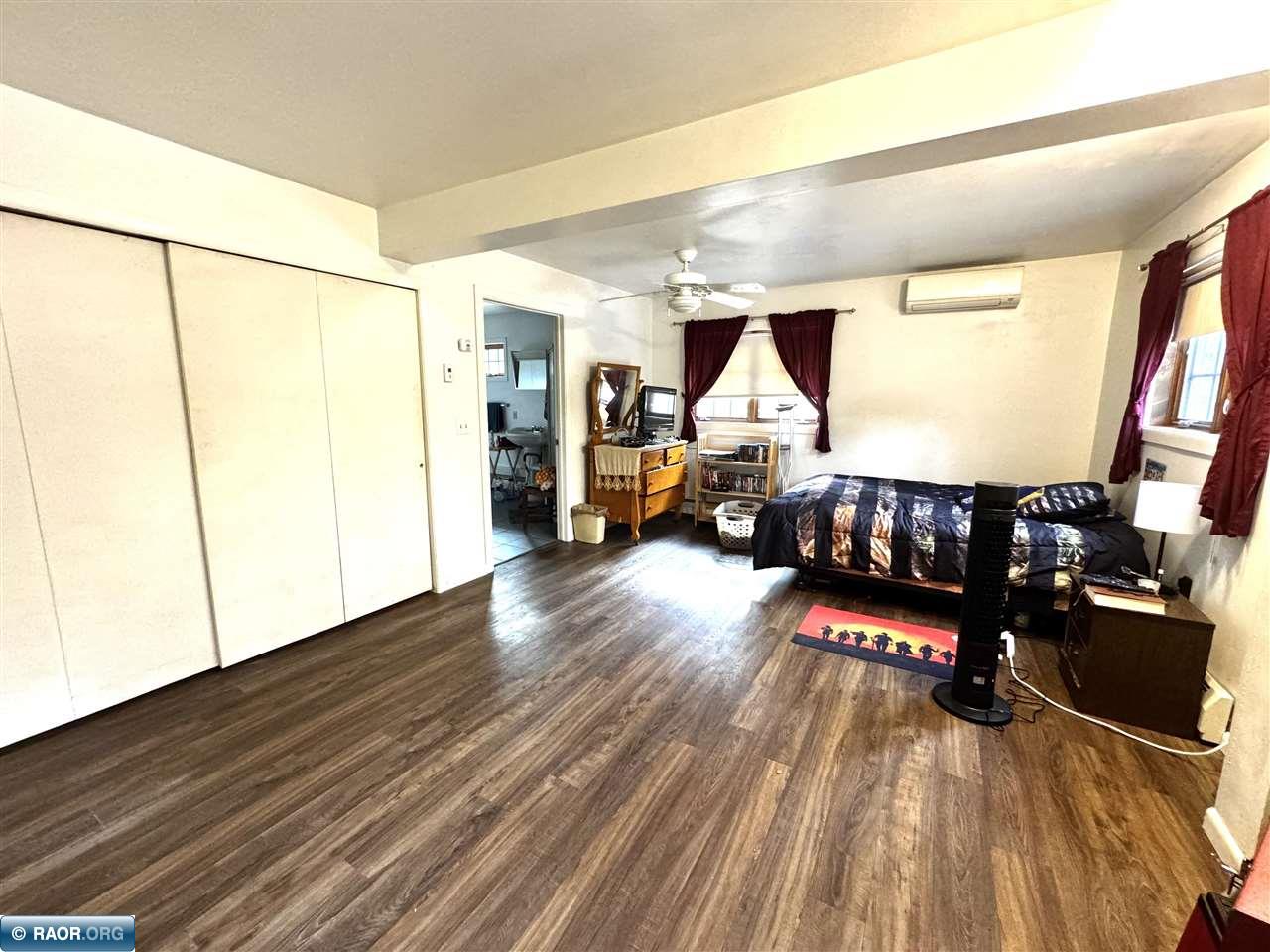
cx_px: 635
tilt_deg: -9.8
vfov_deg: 85.7
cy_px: 476
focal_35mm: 14
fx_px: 514
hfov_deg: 102.1
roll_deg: -0.3
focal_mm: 2.22
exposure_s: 1/60
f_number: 2.2
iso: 640
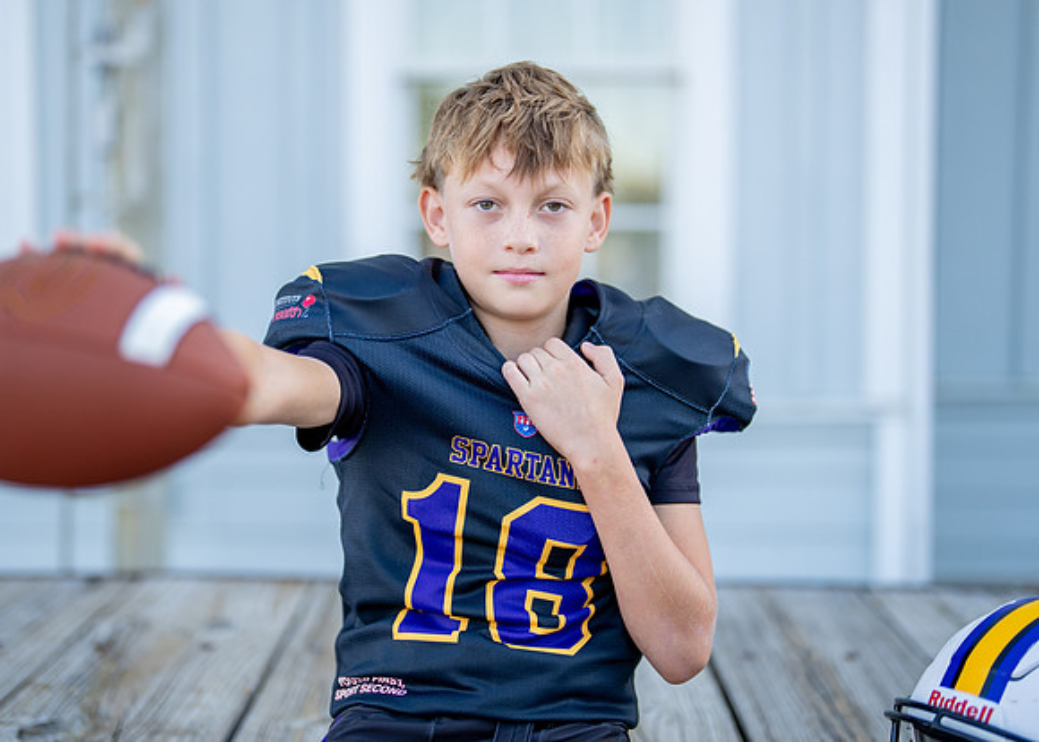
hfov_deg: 32.8
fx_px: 1761
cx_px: 476
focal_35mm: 60
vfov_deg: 23.8
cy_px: 358
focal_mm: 50
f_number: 1.2
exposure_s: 1/1250
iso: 100
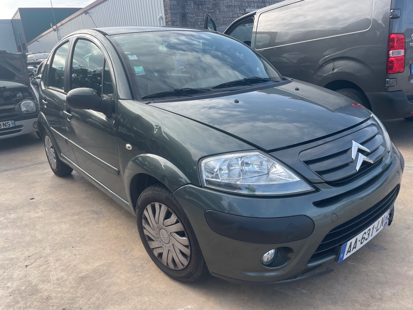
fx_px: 310
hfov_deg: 67.3
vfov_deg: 53.1
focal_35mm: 26
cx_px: 206
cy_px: 155
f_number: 1.6
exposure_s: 1/932
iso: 32
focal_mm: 4.2
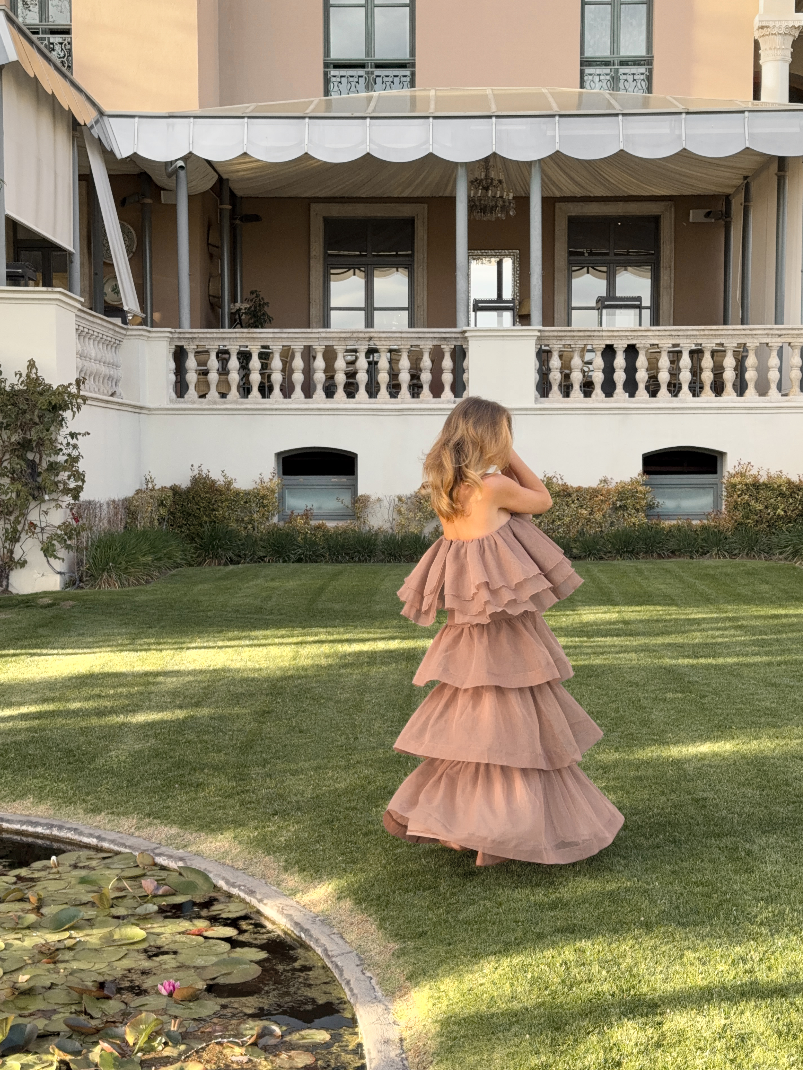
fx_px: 1578
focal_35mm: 51
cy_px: 520
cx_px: 408
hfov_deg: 28.6
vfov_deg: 37.5
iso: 64
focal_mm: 6.76
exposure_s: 1/506
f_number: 1.8
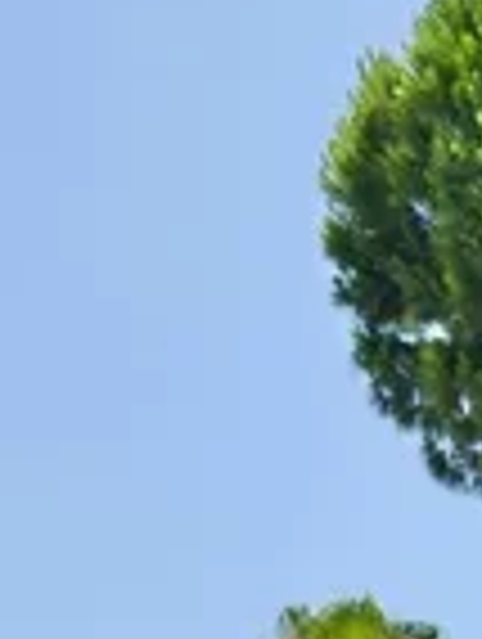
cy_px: 1066
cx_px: 892
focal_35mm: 86
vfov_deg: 18.8
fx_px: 1592
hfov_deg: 14.8
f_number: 9
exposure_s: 1/250
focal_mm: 10
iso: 100
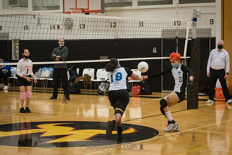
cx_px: 113
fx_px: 606
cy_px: 67
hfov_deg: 21.7
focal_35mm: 94
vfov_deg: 14.5
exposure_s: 1/400
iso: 5000
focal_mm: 80
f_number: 3.2
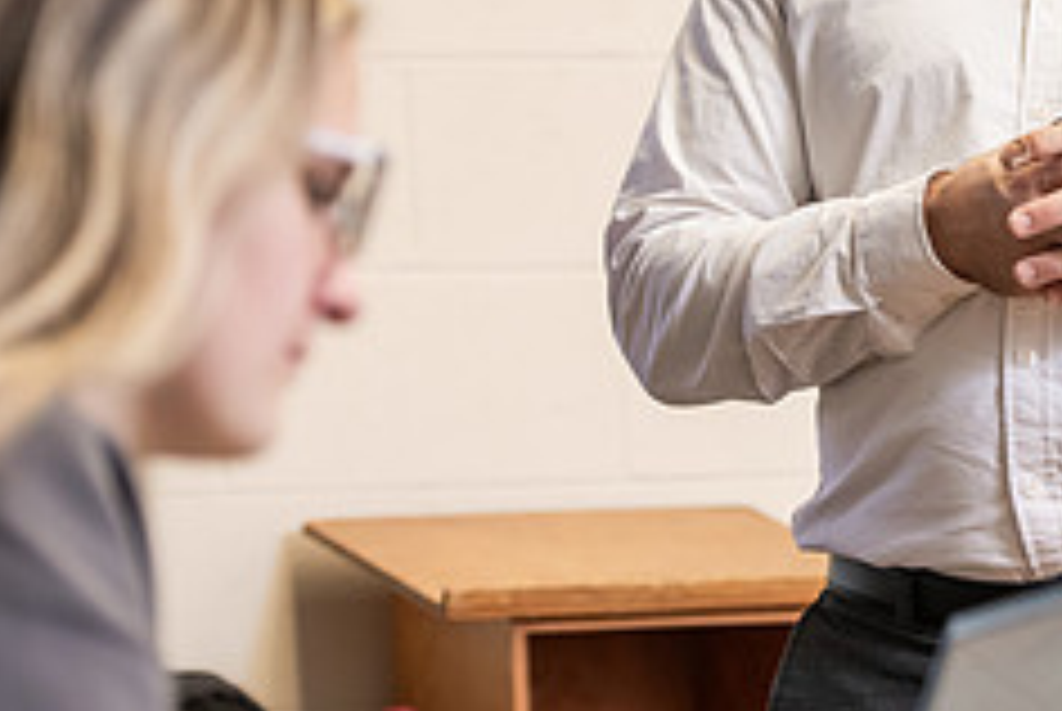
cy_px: 34
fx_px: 6232
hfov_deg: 9.6
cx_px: 1184
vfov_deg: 6.5
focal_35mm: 211
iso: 1000
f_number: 3.2
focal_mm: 86
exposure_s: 1/200
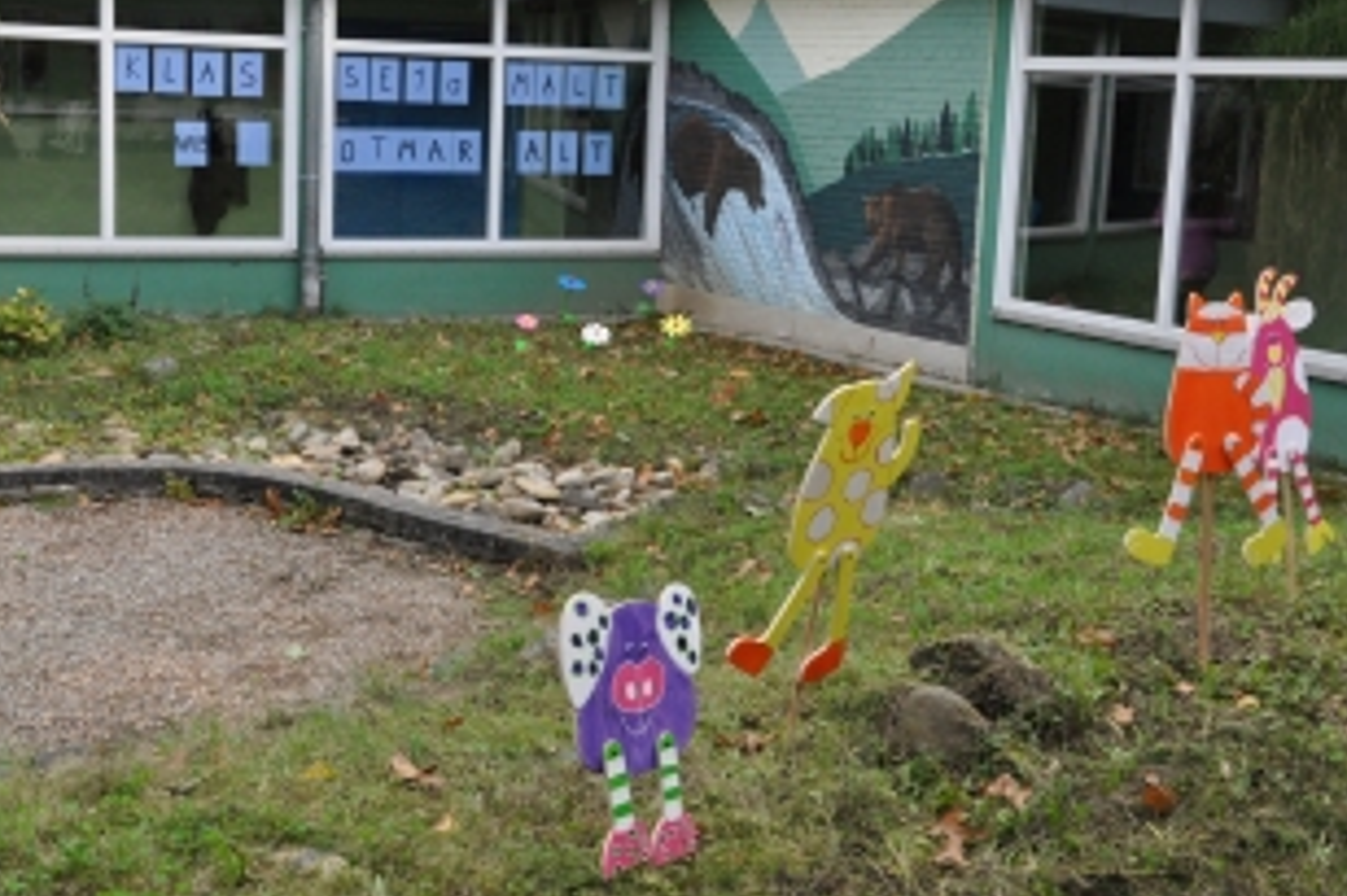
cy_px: 345
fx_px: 1819
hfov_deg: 40.6
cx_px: 612
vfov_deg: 27.6
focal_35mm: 49
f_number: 10
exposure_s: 1/400
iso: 1600
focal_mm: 25
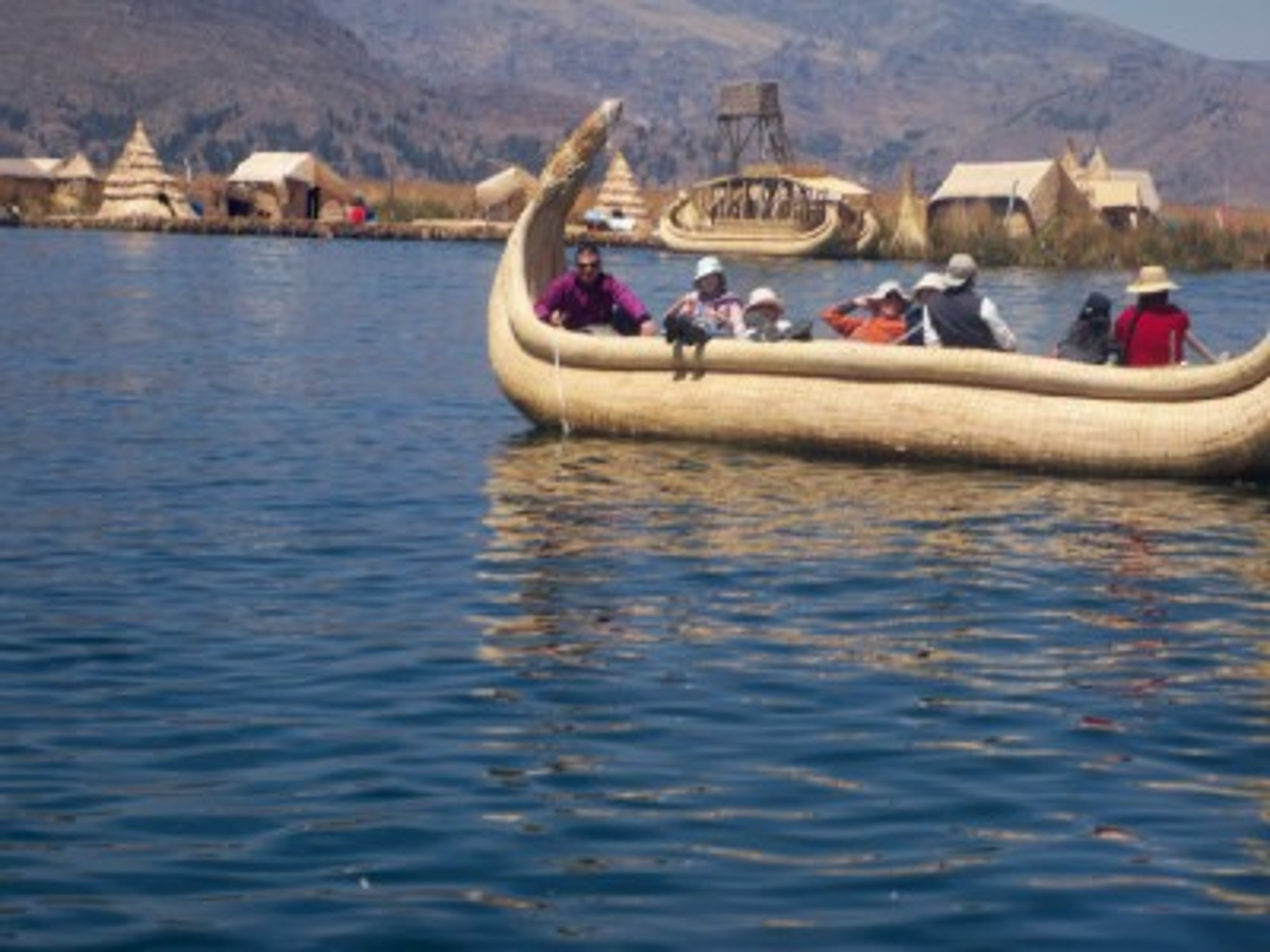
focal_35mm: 105
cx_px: 635
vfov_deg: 14.1
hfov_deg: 18.7
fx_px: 3852
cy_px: 476
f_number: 5.7
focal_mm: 18.8
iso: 64
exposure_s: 1/320
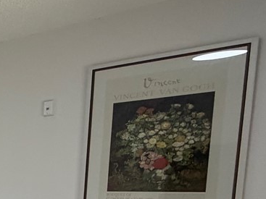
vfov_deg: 22.3
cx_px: -241
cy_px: 234
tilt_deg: -5.5
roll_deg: +1.4
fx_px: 469
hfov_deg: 20.1
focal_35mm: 61
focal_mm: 2.22
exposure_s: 1/120
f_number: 2.2
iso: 160
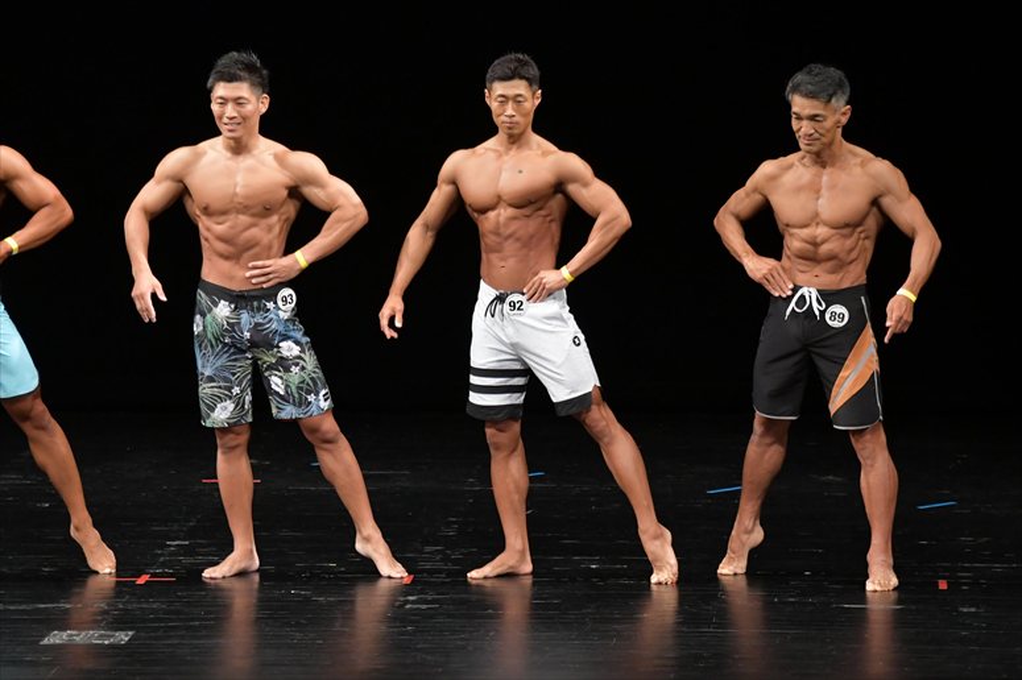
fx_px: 6810
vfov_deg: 5.7
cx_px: 511
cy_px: 340
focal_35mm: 240
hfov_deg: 8.6
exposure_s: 1/400
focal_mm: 160
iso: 3200
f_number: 5.6
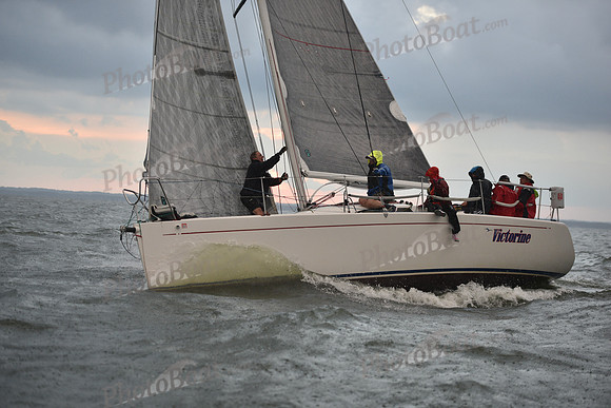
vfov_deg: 16.7
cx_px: 306
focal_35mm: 82
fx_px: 1392
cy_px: 204
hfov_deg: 24.8
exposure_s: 1/500
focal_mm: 82
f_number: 2.8
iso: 400
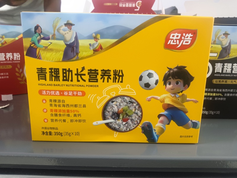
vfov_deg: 51.4
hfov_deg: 65.3
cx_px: 118
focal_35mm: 27
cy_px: 89
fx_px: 185
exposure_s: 1/25
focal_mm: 3.66
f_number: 2.2
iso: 1394
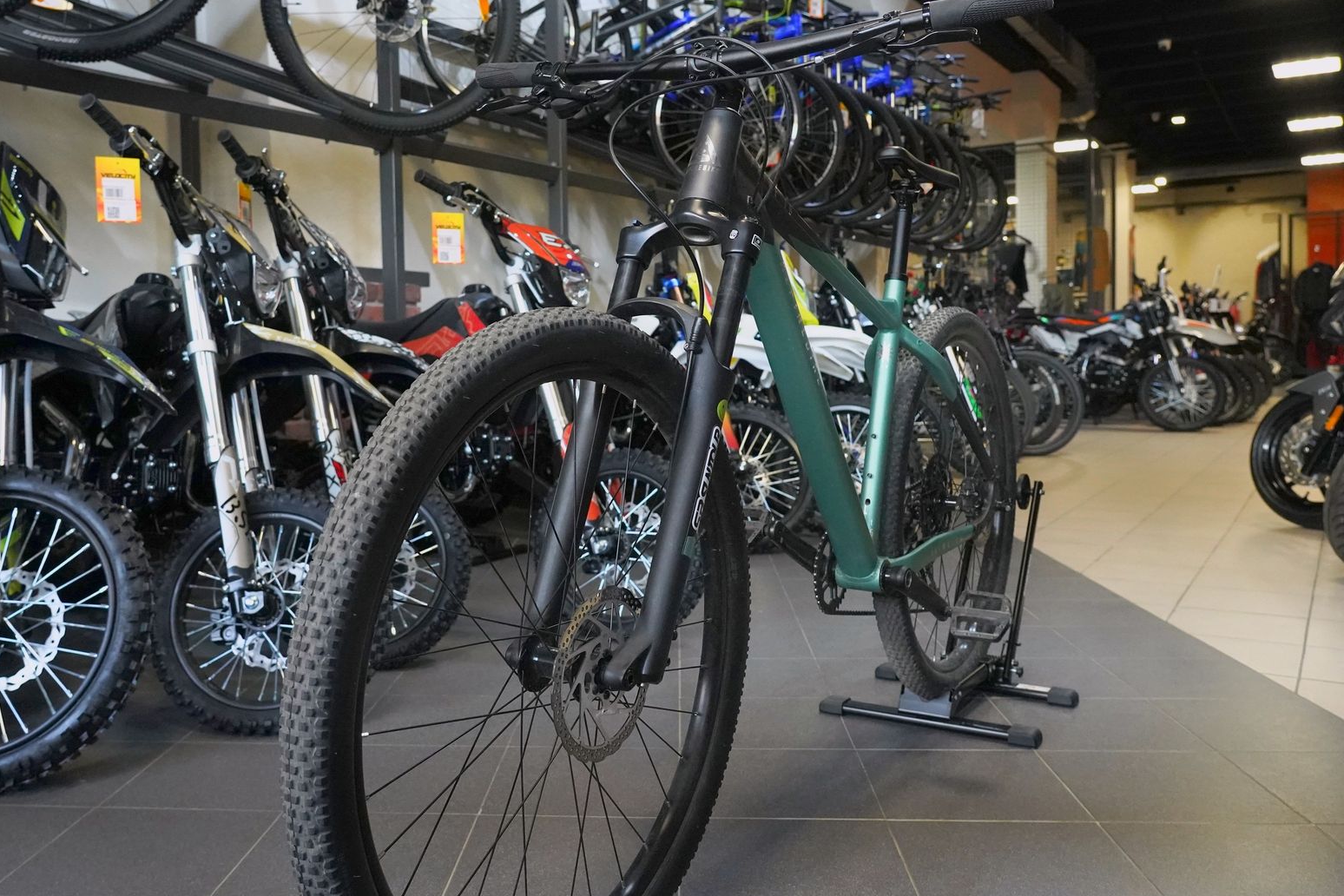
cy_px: 426
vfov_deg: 42.3
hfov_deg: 60.0
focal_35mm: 31
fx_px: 1157
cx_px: 573
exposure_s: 1/200
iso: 6400
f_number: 5
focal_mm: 24
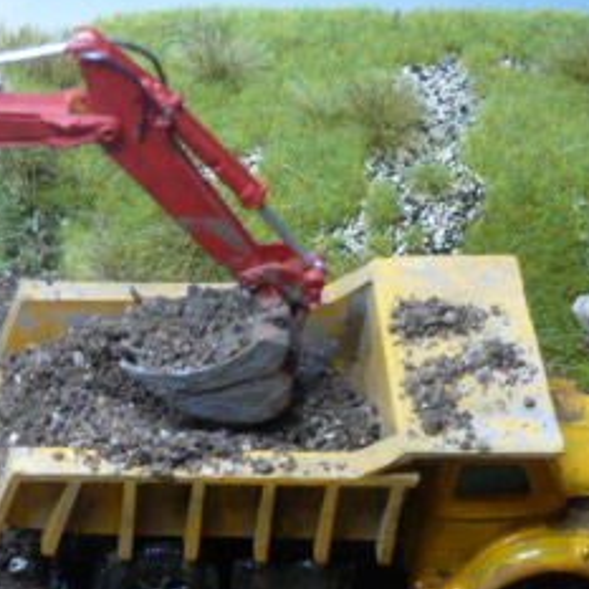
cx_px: -81
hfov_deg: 16.5
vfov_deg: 17.0
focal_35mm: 102
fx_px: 1964
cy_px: 367
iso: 400
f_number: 3.7
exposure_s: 1/30
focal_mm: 6.9
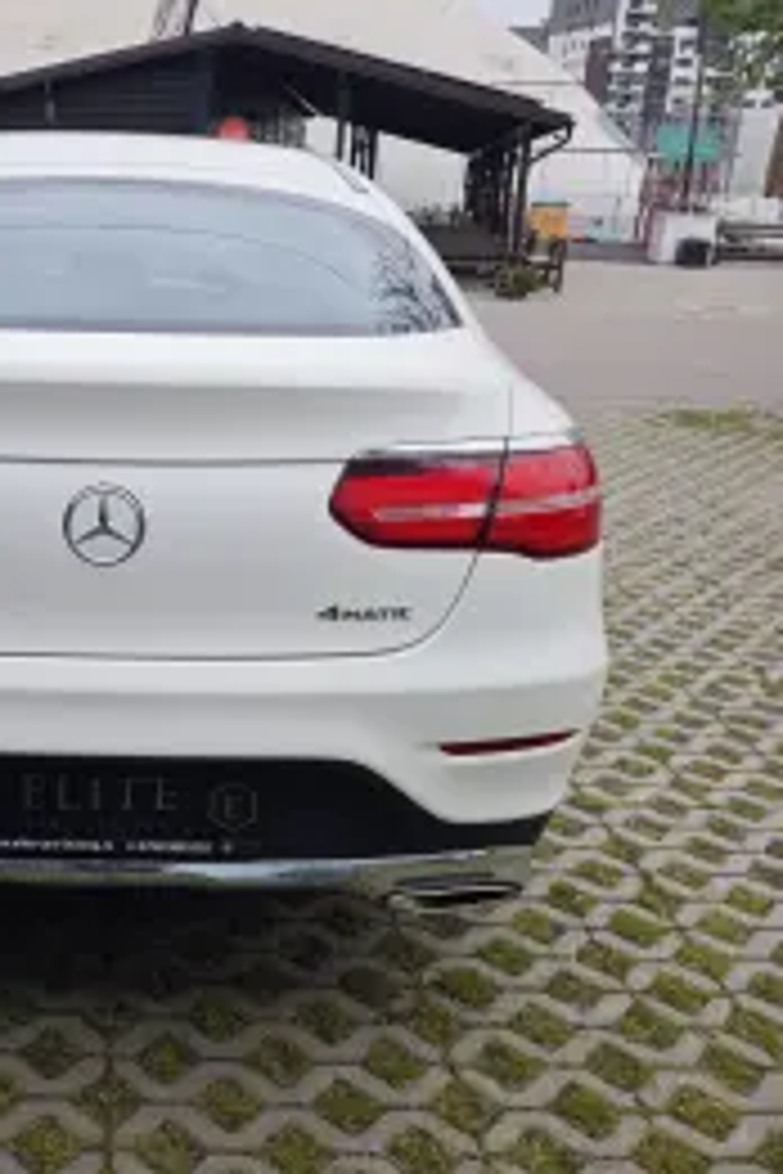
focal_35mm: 33
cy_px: 571
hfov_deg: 37.7
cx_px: 99
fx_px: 1077
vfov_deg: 57.2
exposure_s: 1/1380
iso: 50
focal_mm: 6.55
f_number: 1.6
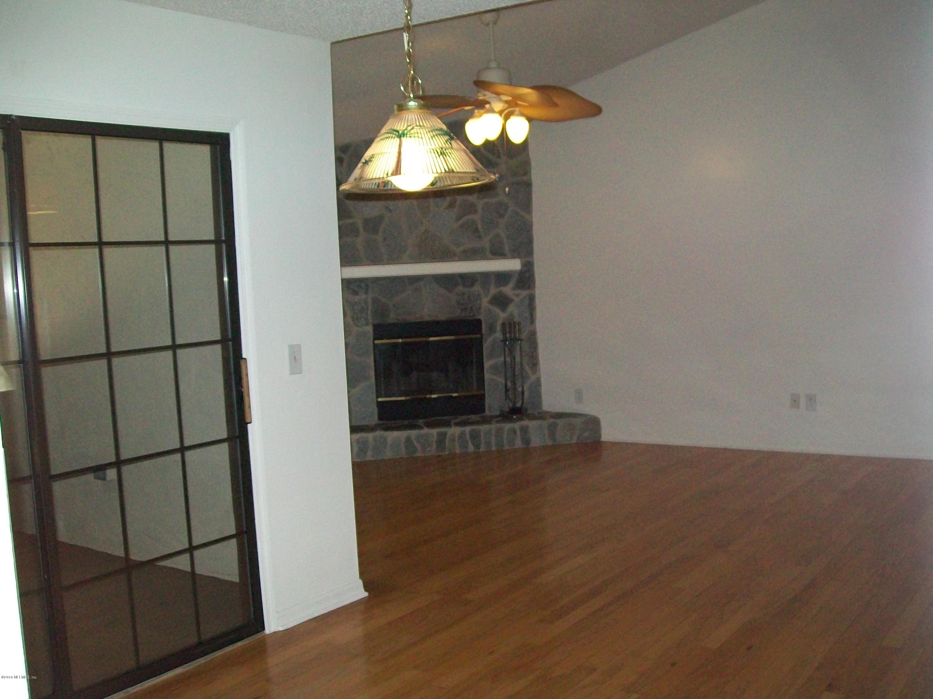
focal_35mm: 36
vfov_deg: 39.7
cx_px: 466
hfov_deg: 51.4
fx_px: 970
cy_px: 350
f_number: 2.7
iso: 200
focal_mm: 6
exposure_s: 1/125
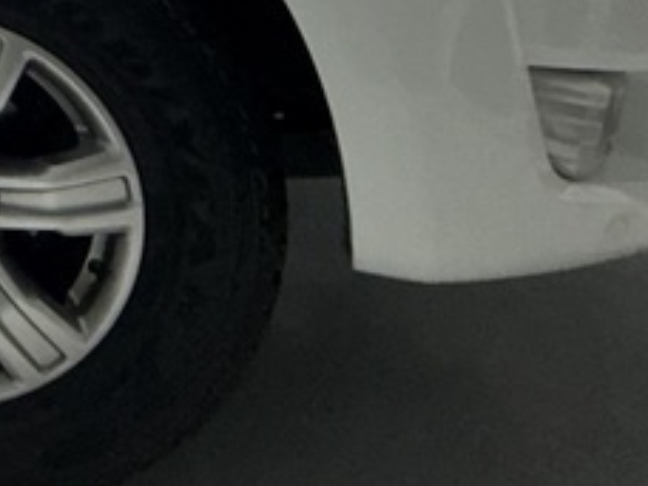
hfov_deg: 23.3
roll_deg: -0.8
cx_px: -375
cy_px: -185
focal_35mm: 63
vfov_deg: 20.7
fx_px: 1179
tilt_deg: -7.4
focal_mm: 2.22
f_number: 2.2
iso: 200
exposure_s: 1/100
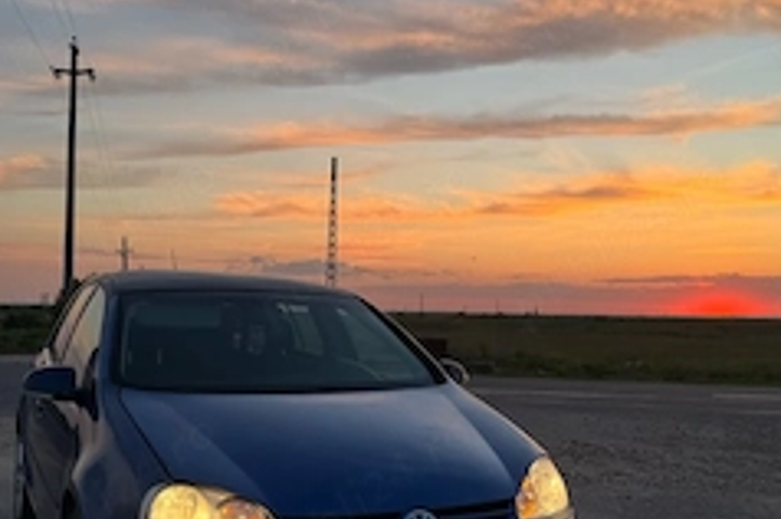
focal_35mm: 42
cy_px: 282
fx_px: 910
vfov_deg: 31.8
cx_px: 430
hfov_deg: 46.4
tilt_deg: +1.7
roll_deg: -1.7
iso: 80
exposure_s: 1/510
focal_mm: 6.76
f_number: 1.78
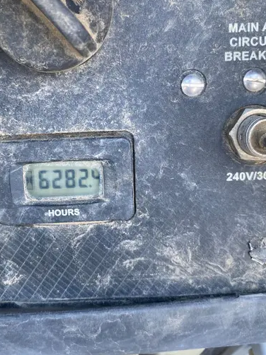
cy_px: 157
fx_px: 390
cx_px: 96
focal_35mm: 38
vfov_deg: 48.9
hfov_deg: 37.4
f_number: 1.8
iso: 125
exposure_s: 1/87
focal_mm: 4.25
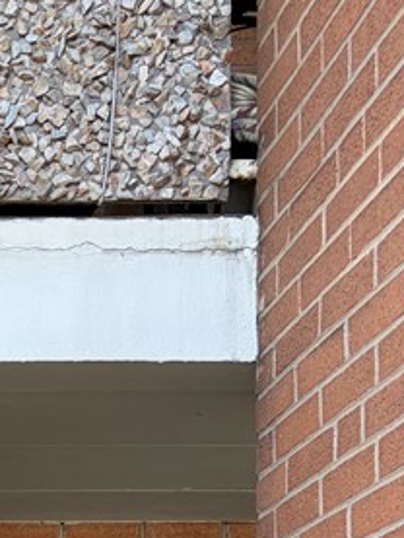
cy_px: 783
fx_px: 1493
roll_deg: +0.6
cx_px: -252
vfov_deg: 18.4
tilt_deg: +3.3
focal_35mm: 96
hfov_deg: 14.1
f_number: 1.6
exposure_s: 1/122
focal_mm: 5.96
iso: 40
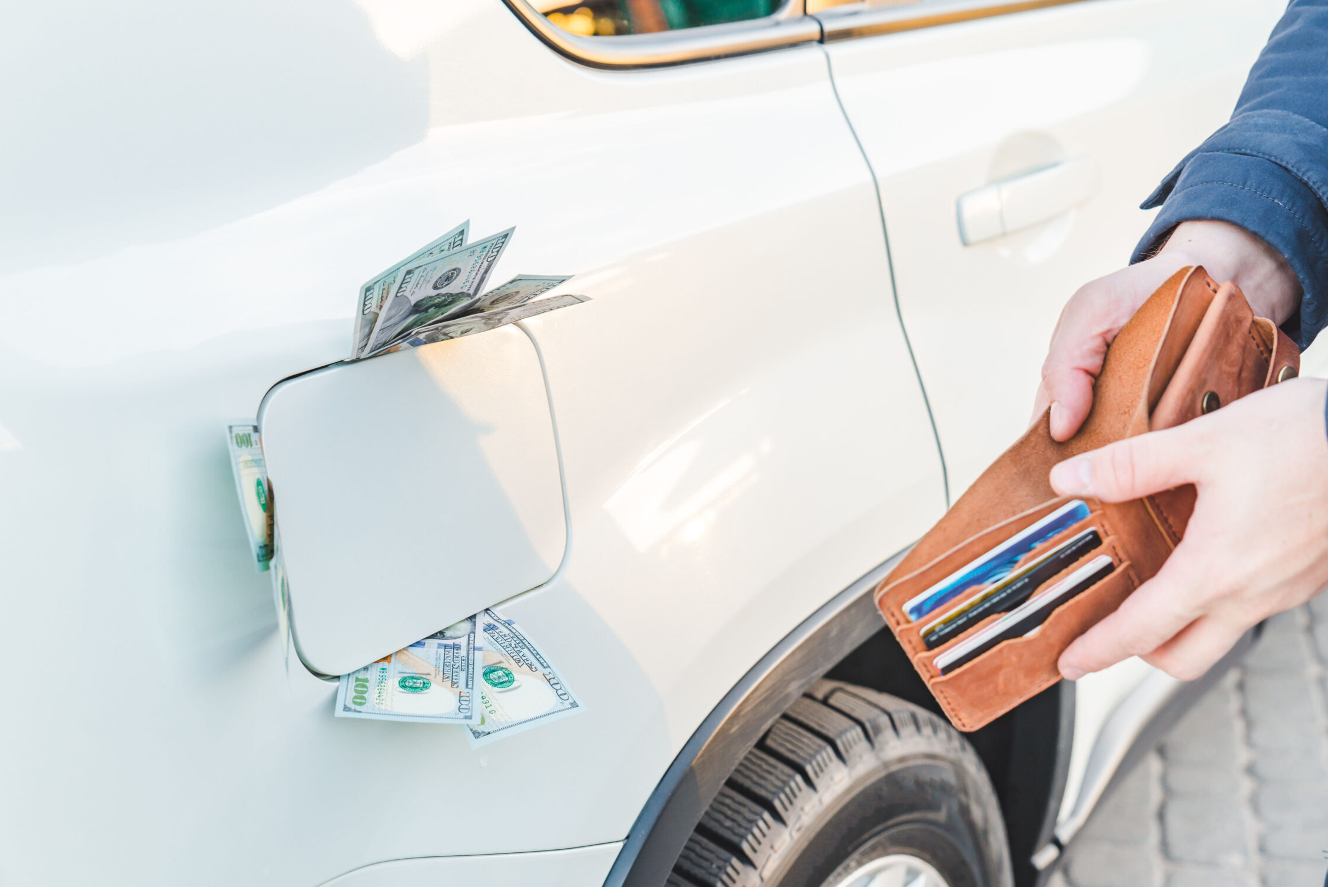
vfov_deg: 23.0
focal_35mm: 59
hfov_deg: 33.9
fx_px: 2177
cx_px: 746
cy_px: 423
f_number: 5.6
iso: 160
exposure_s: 1/100
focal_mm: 52
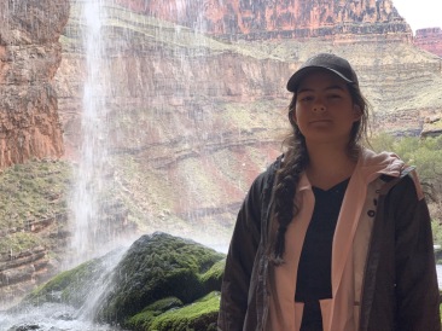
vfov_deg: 28.0
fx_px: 664
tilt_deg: +4.0
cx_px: 221
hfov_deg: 36.8
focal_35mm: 52
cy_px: 166
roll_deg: +0.3
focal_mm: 6
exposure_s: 1/122
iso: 20
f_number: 2.4
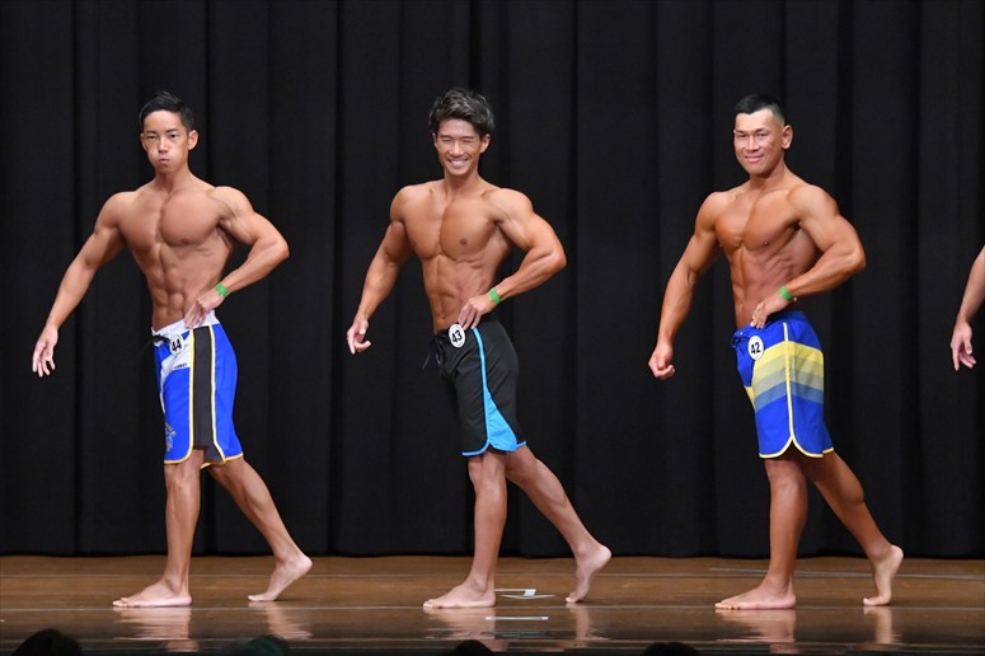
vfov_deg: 6.3
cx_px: 492
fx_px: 5935
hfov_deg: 9.5
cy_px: 328
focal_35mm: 217
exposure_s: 1/400
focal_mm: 145
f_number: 5.6
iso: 8000
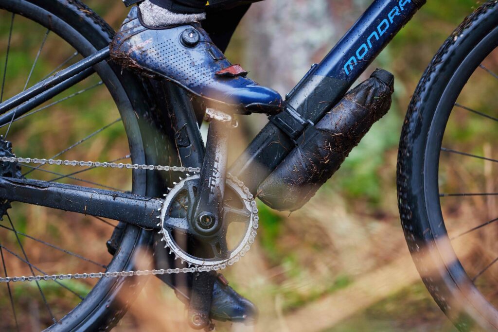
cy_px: 166
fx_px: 1868
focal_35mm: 135
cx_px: 249
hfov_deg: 15.2
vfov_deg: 10.2
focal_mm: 90
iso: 800
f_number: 2
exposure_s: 1/500
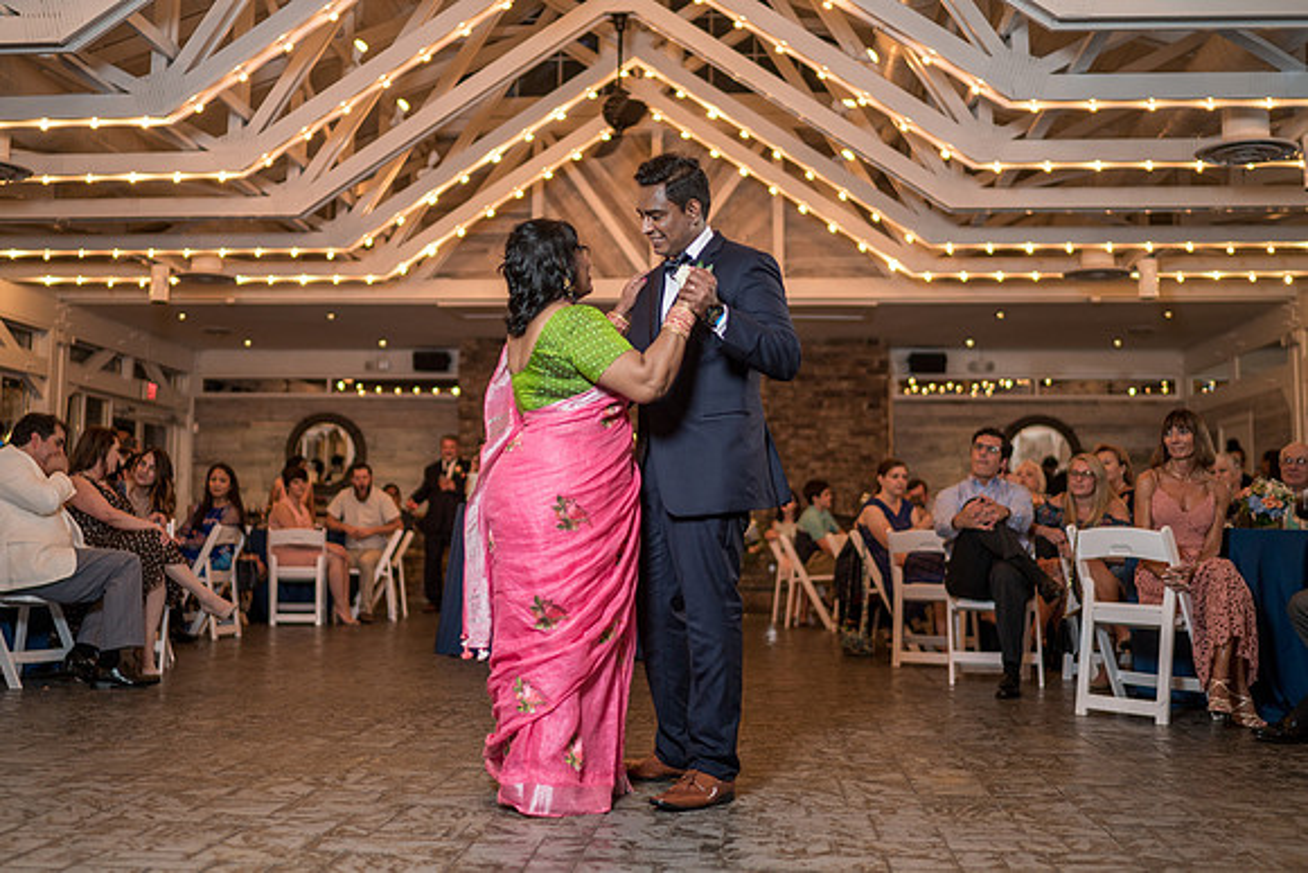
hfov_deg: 47.6
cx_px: 612
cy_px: 374
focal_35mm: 41
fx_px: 1483
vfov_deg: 32.7
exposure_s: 1/200
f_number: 1.4
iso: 250
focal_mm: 35
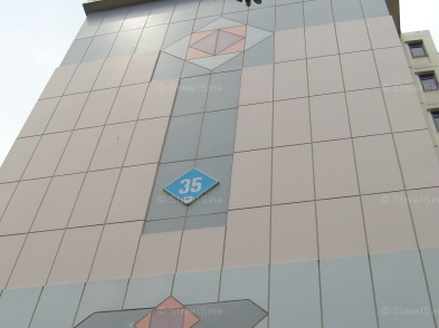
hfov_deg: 38.9
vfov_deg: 29.5
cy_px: 201
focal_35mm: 49
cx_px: 241
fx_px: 621
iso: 80
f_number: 7.1
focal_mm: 5.8
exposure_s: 1/250
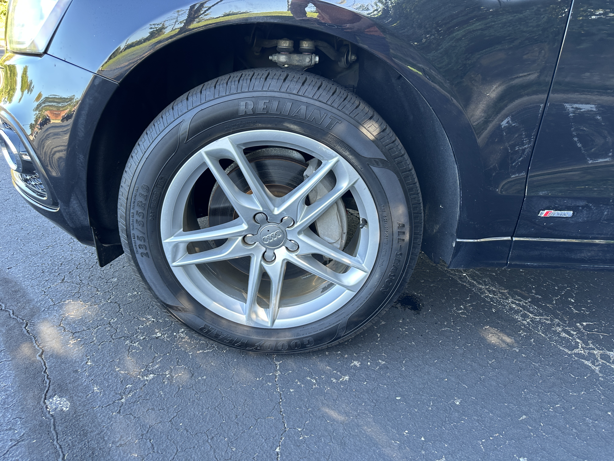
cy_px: 230
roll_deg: -1.8
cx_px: 307
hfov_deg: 71.6
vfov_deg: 56.8
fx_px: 426
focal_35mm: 24
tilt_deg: -27.4
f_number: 1.78
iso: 100
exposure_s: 1/121
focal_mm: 6.86
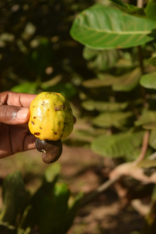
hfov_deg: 16.6
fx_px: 536
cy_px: 117
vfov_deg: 24.6
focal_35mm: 82
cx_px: 78
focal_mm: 55
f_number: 5.6
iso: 800
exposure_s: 1/3200
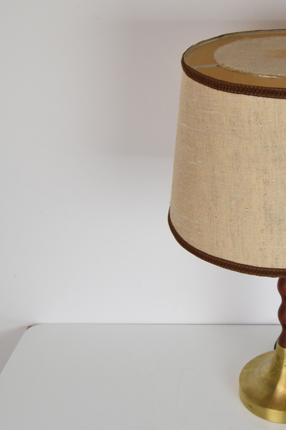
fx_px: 751
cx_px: 296
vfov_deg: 31.9
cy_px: 212
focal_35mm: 63
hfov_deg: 20.8
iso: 1600
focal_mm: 26
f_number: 8
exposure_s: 1/250
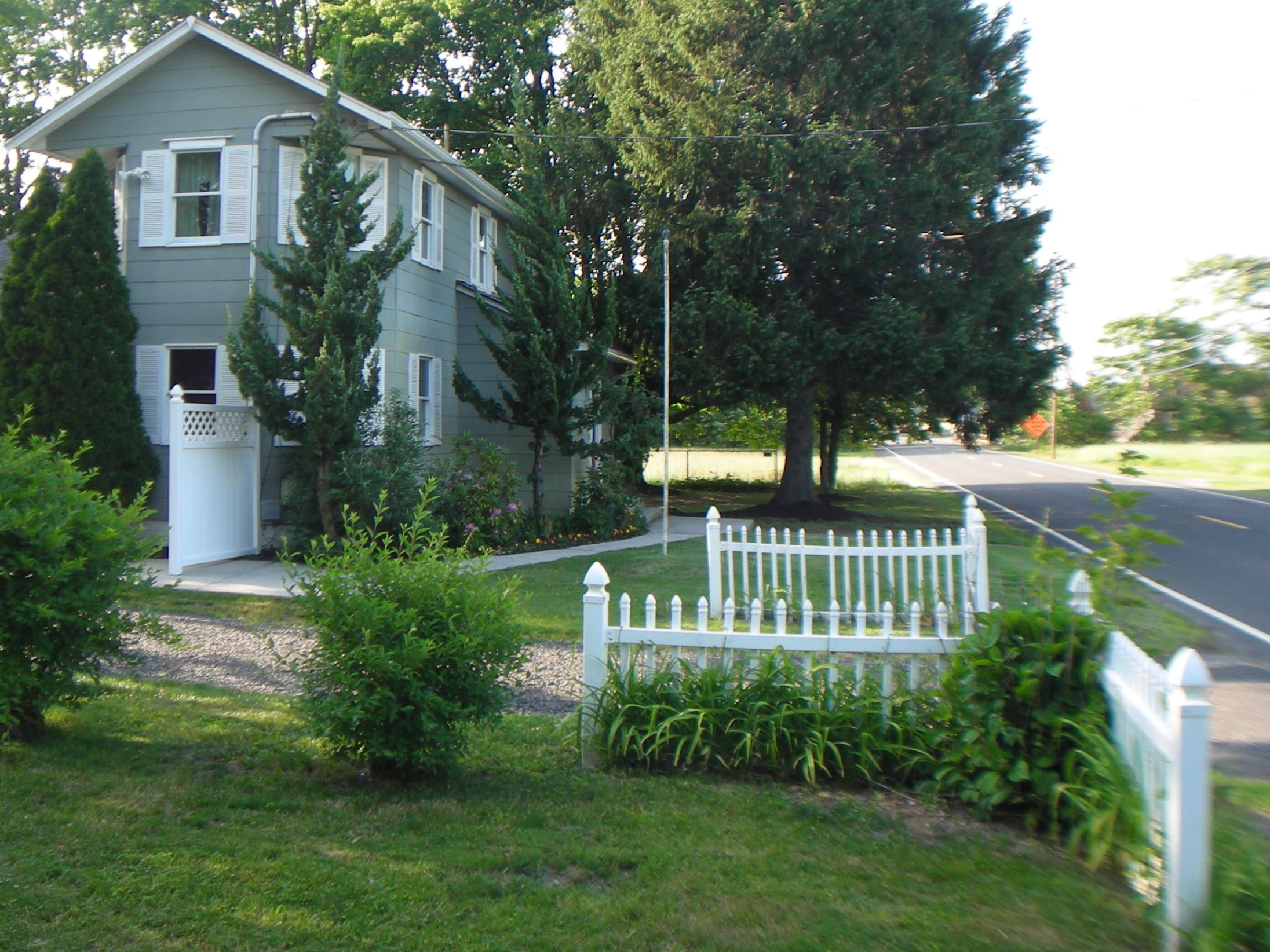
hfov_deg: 36.7
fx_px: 1908
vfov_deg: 27.9
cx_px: 527
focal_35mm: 52
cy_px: 346
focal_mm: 6.3
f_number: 3.2
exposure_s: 1/85.6
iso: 50
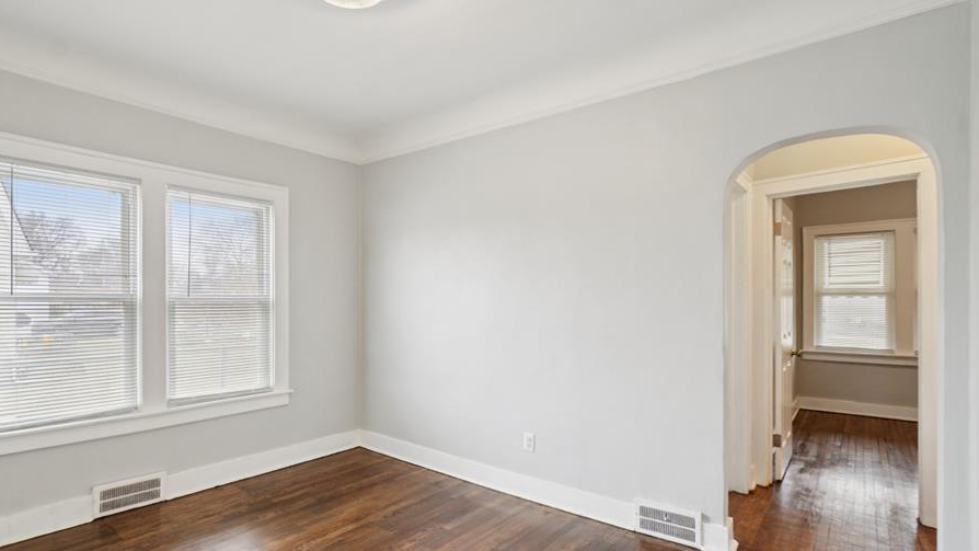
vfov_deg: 60.8
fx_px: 467
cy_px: 311
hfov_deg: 92.4
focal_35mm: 18
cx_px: 441
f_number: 8
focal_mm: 10
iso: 400
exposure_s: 1/20
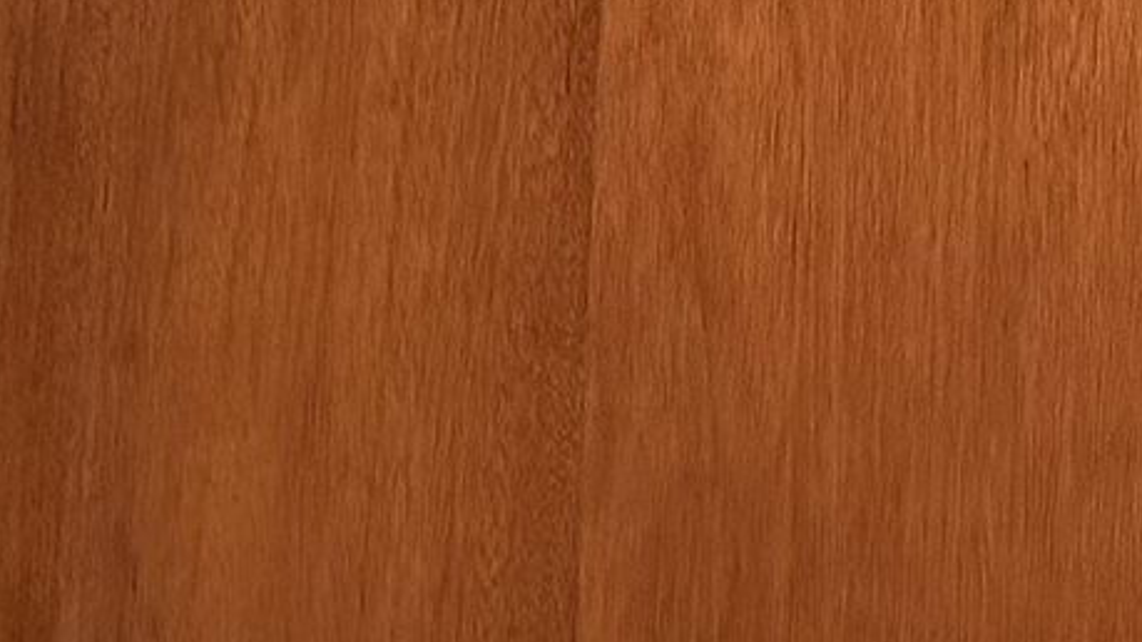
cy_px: 1140
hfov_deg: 11.8
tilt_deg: -4.2
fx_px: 5298
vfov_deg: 6.8
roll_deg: -0.1
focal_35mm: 175
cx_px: -585
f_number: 1.78
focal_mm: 6.76
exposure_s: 1/60
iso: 500
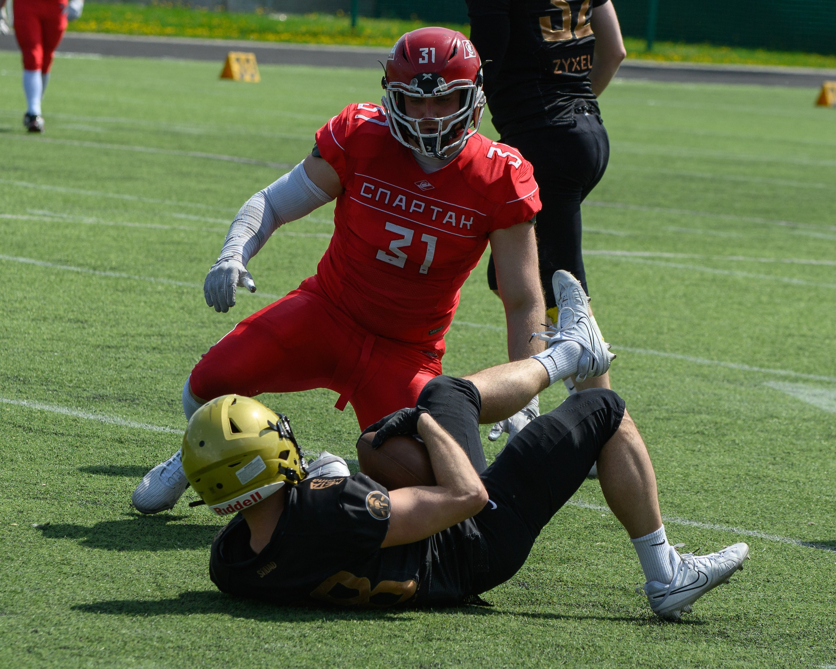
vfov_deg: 6.1
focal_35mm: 252
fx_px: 6242
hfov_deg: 7.7
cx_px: 371
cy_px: 312
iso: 200
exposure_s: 1/2000
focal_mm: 130
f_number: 5.6
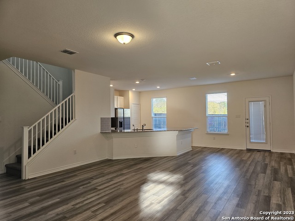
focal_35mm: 23
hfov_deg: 73.9
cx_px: 148
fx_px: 196
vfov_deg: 58.9
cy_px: 110
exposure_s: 1/120
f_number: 1.7
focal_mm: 6.3
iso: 125
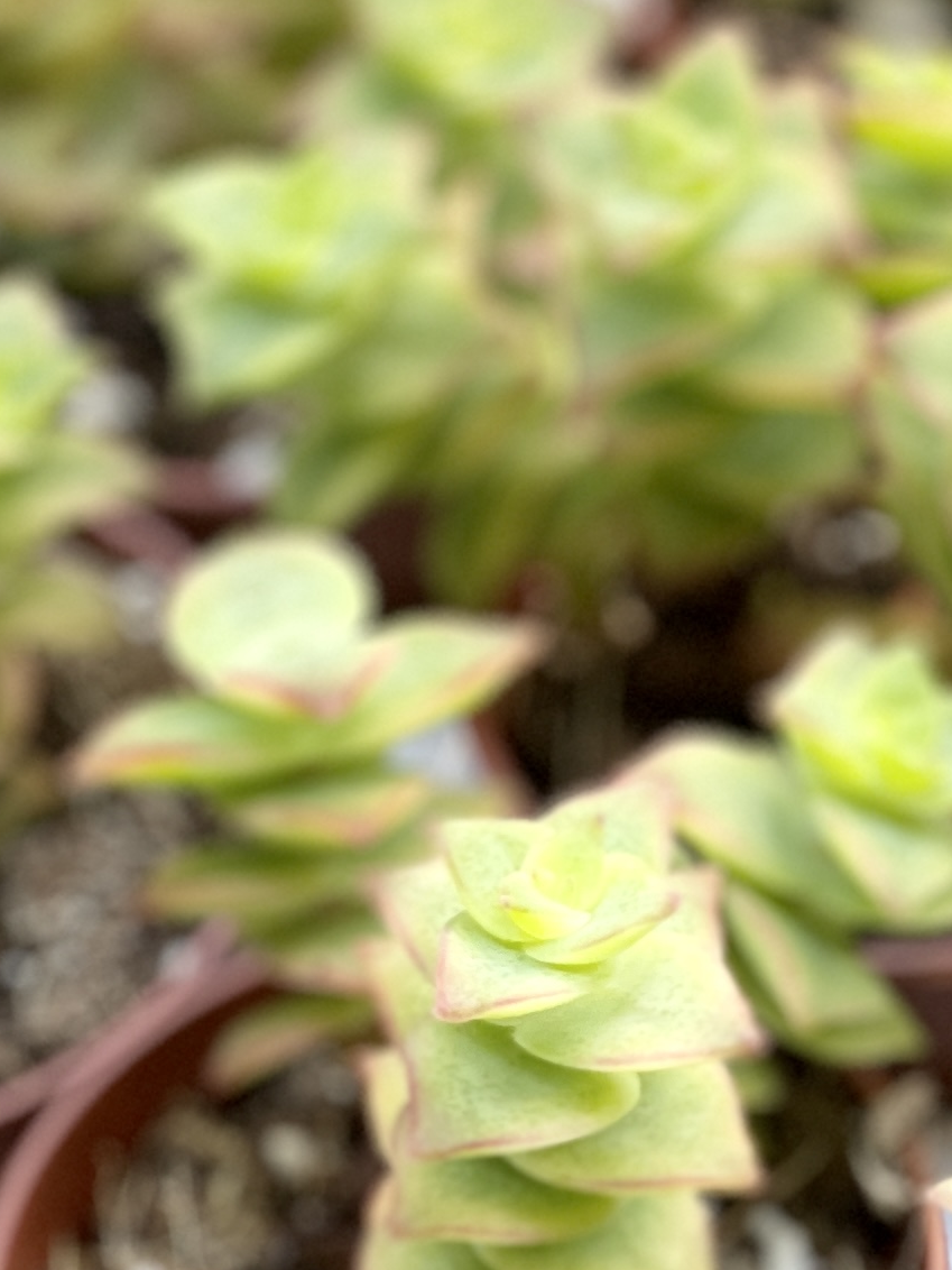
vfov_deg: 8.7
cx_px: 1360
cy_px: 1030
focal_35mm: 228
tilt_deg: -53.2
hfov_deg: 6.4
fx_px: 8361
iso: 64
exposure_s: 1/121
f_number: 2.2
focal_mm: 7.5
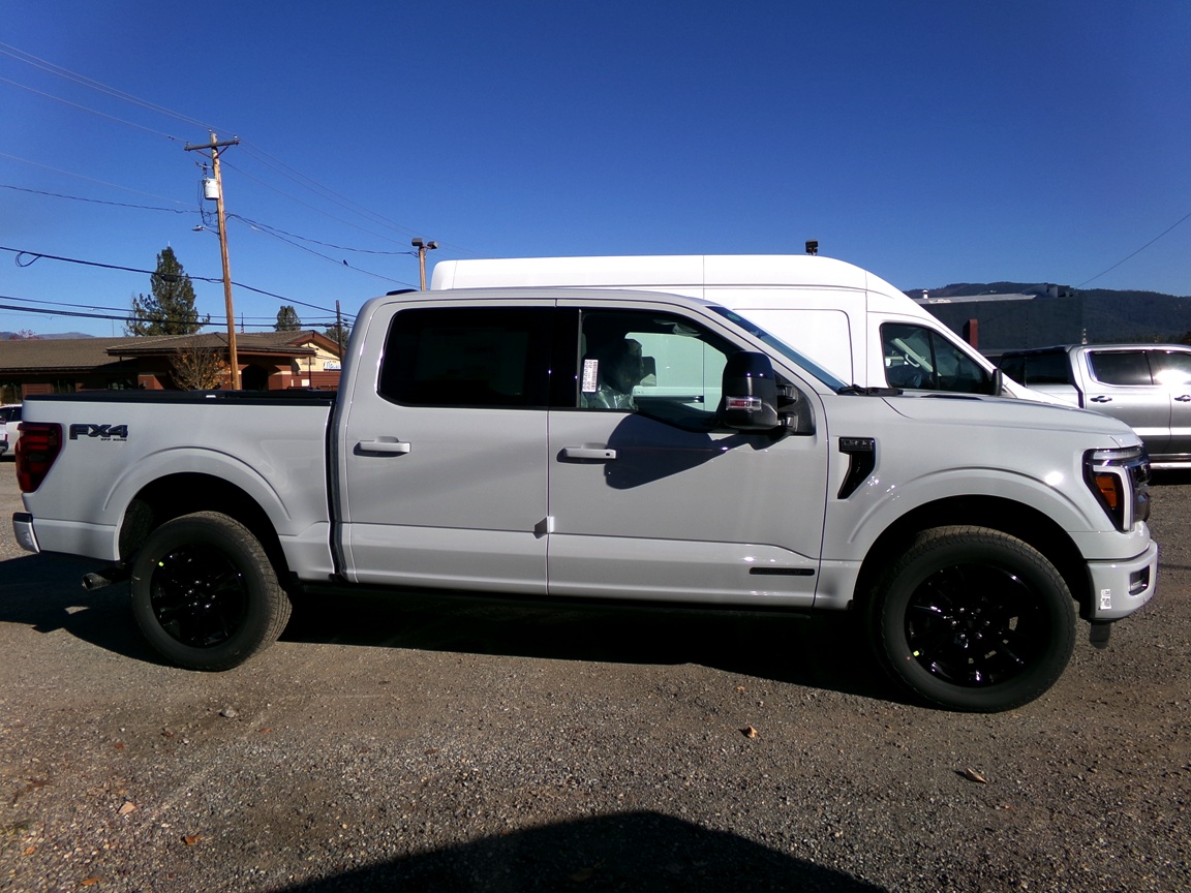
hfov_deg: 71.6
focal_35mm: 24
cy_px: 446
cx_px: 596
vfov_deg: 56.8
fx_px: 826
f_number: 11.07
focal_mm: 4.3
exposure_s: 1/140
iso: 100
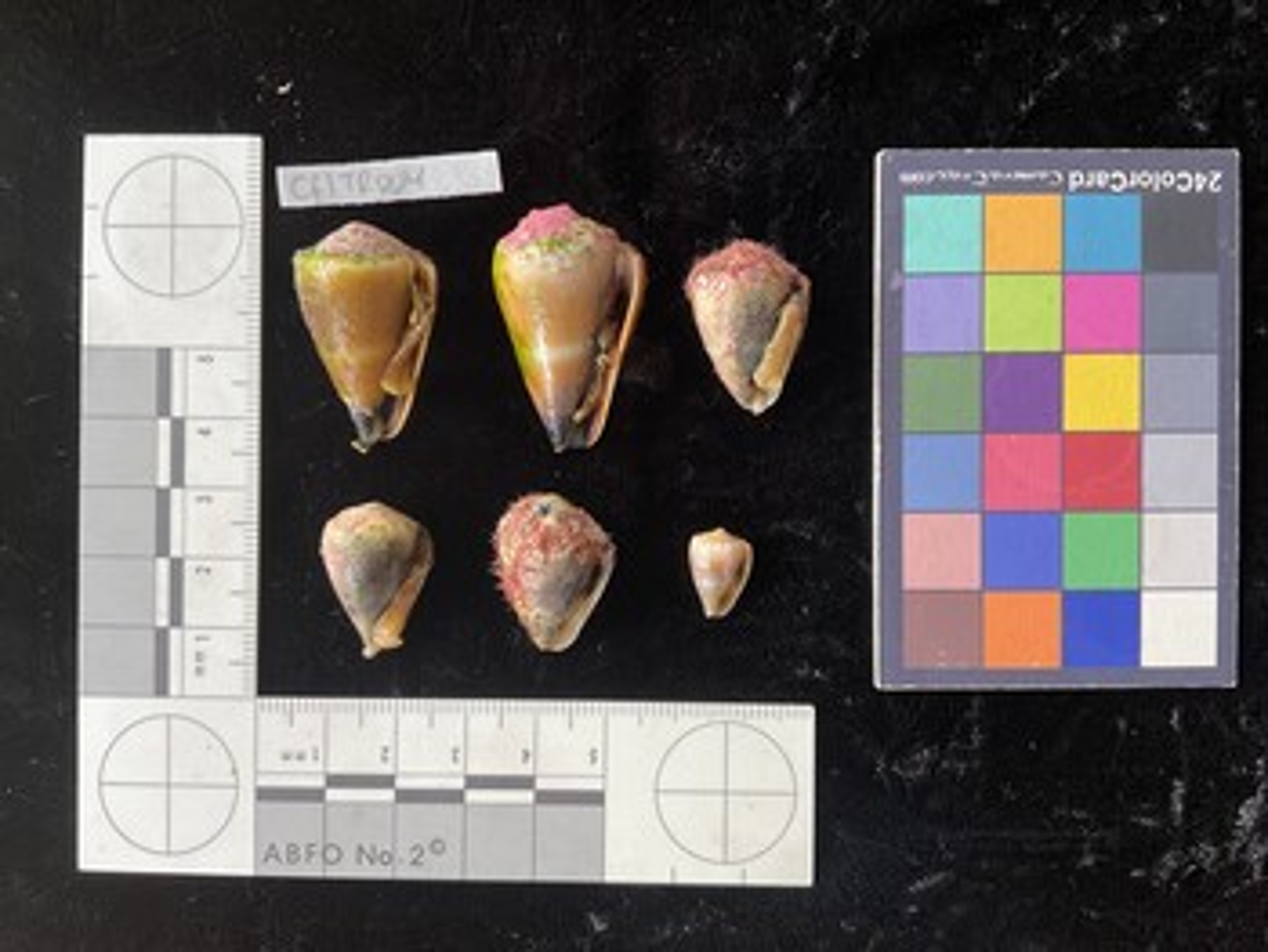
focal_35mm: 29
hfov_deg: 61.6
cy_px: 476
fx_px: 1063
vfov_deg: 48.3
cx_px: 634
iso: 40
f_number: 1.8
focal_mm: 3
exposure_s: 1/120
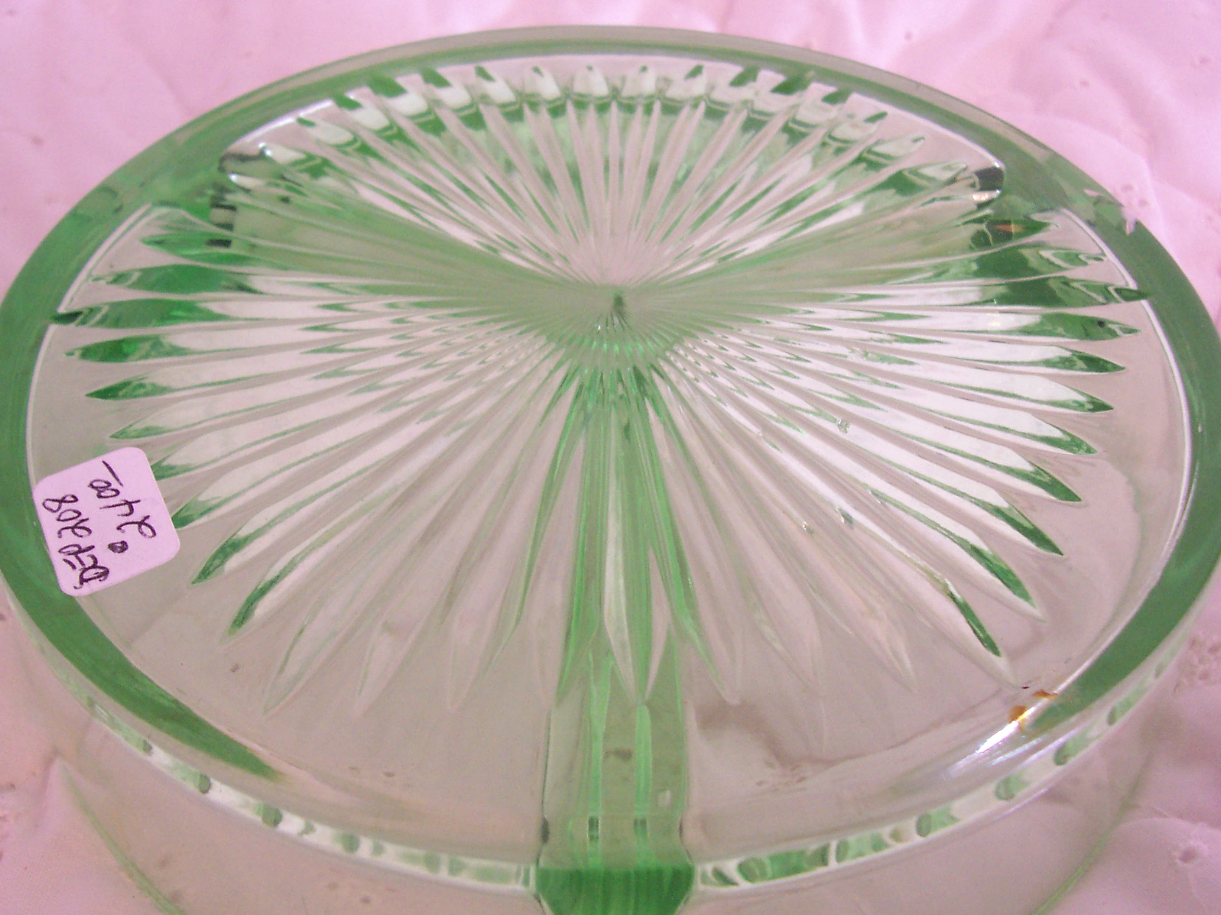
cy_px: 458
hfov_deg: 50.1
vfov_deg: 38.7
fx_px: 1305
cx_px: 610
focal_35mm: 37
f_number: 2.8
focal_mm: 5.6
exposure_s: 1/30
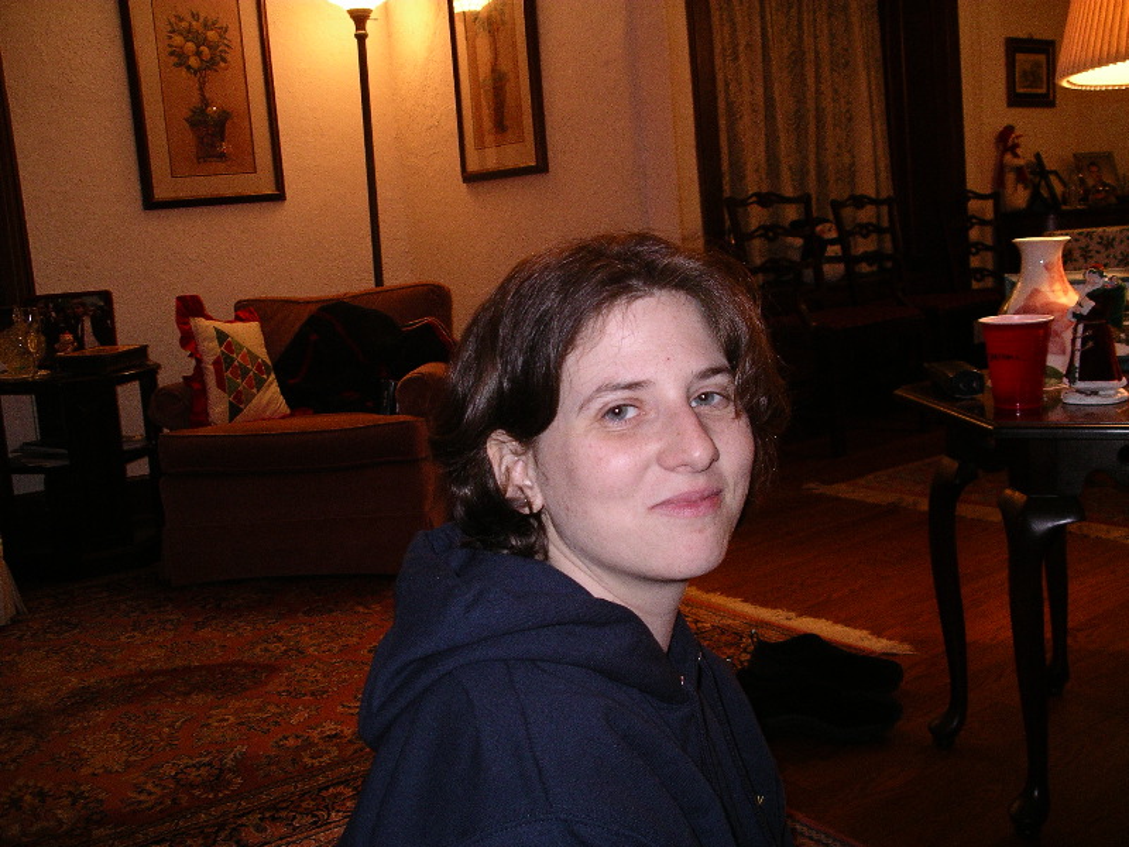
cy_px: 424
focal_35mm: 37
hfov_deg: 50.1
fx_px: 1207
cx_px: 564
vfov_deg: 38.7
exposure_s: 1/40
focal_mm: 7.8
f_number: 2.8
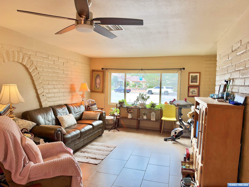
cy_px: 94
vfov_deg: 56.8
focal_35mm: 24
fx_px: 173
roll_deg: -1.5
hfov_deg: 71.6
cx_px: 124
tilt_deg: -2.3
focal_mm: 6.93
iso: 125
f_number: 1.8
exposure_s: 1/164
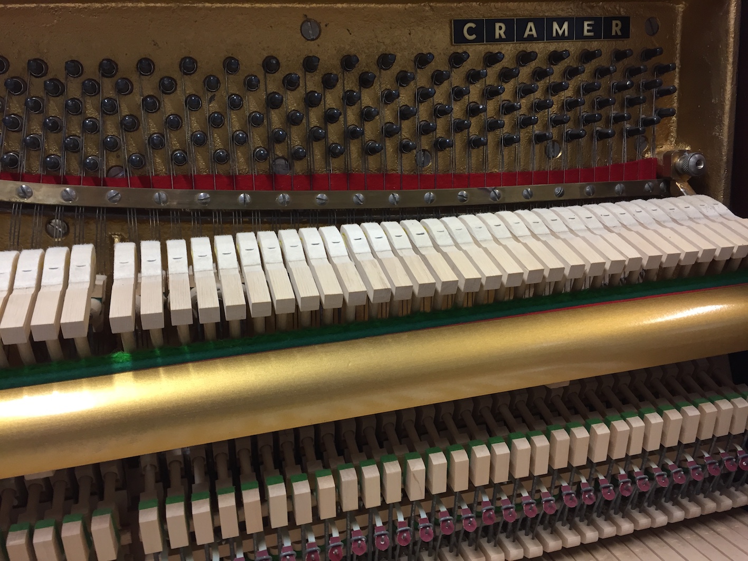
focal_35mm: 29
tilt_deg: -14.5
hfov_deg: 61.7
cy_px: 280
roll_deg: +2.4
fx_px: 627
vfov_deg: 48.2
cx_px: 374
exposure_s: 1/33
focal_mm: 4.15
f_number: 2.2
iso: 80
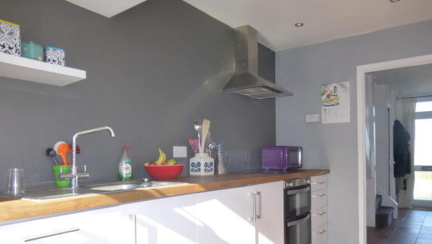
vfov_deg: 42.6
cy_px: 155
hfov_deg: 69.8
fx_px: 309
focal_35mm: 27
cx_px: 214
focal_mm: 4.3
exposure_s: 1/125
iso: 100
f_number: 3.3
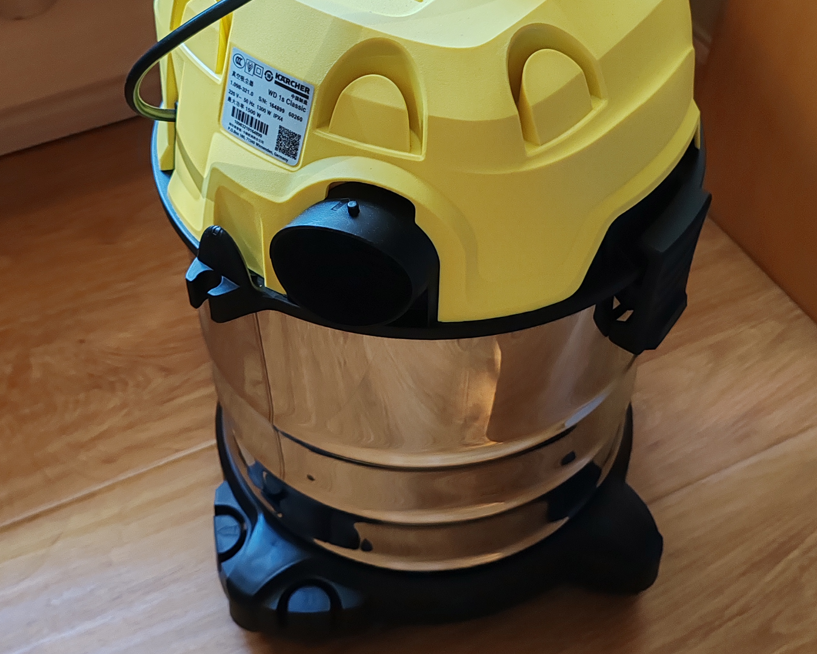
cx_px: 387
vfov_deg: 35.4
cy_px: 225
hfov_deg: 43.8
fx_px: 1016
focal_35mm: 42
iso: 800
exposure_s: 1/100
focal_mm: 6.12
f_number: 1.9
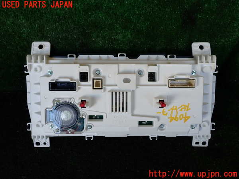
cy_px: 90
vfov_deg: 46.8
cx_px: 120
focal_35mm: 30
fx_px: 207
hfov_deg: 60.0
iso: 100
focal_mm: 5.4
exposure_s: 1/60
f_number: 3.2
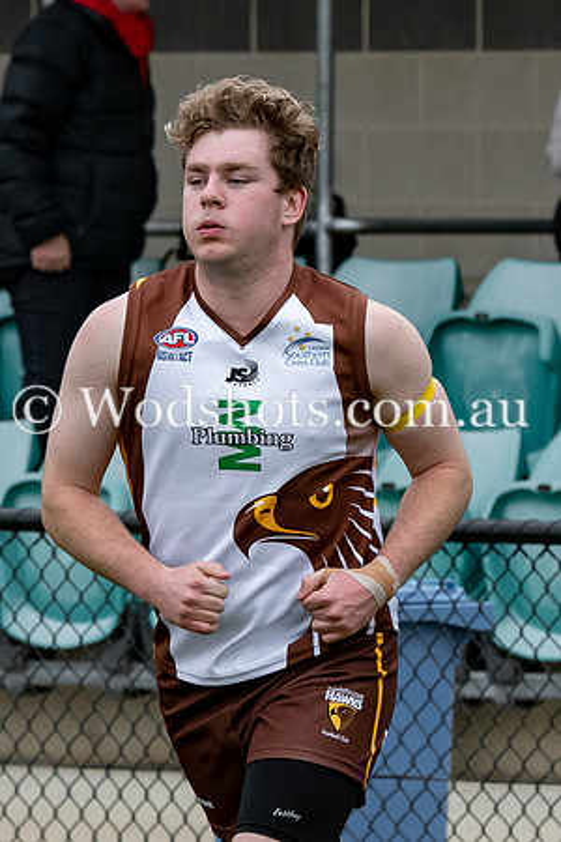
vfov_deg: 3.1
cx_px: 288
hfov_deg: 2.1
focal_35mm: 668
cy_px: 325
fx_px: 15620
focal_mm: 135
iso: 720
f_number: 5
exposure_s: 1/800
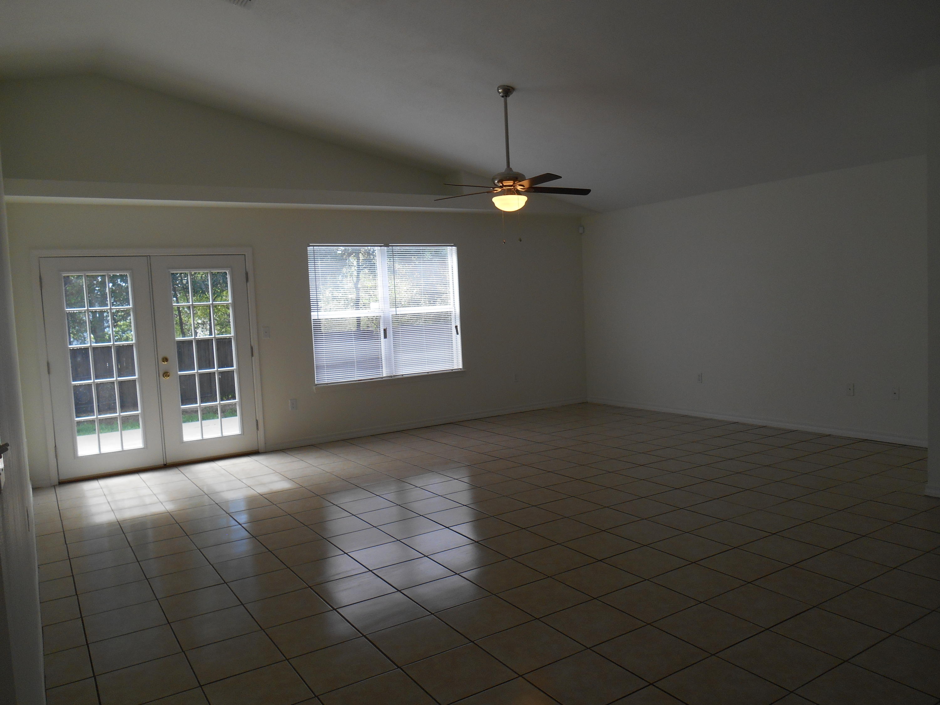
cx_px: 470
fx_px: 706
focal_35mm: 26
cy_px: 352
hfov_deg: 67.3
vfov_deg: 53.1
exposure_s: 1/40
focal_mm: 4.7
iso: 80
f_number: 3.4
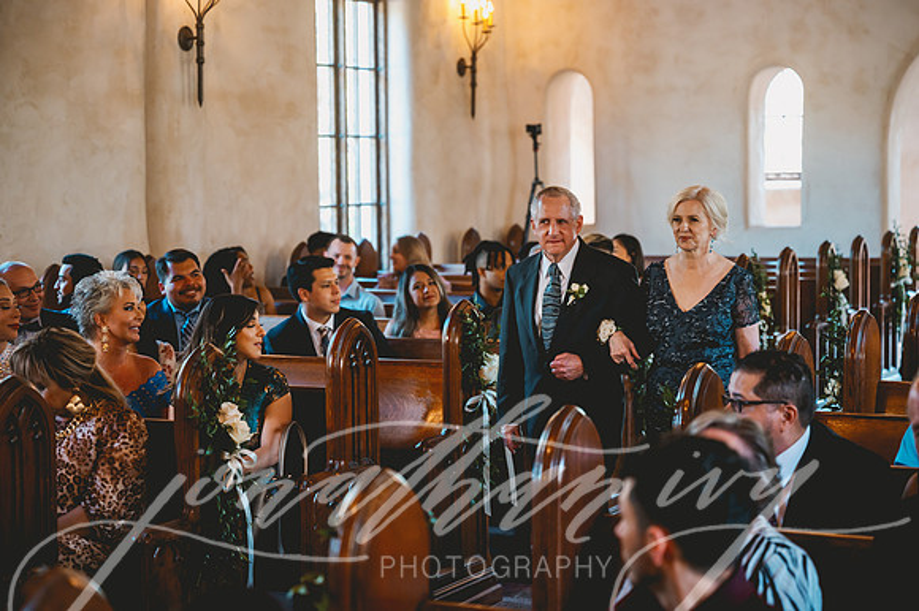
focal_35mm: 70
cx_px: 460
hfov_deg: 28.9
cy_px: 306
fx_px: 1786
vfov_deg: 19.4
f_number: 2.8
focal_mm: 70
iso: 1600
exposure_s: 1/160
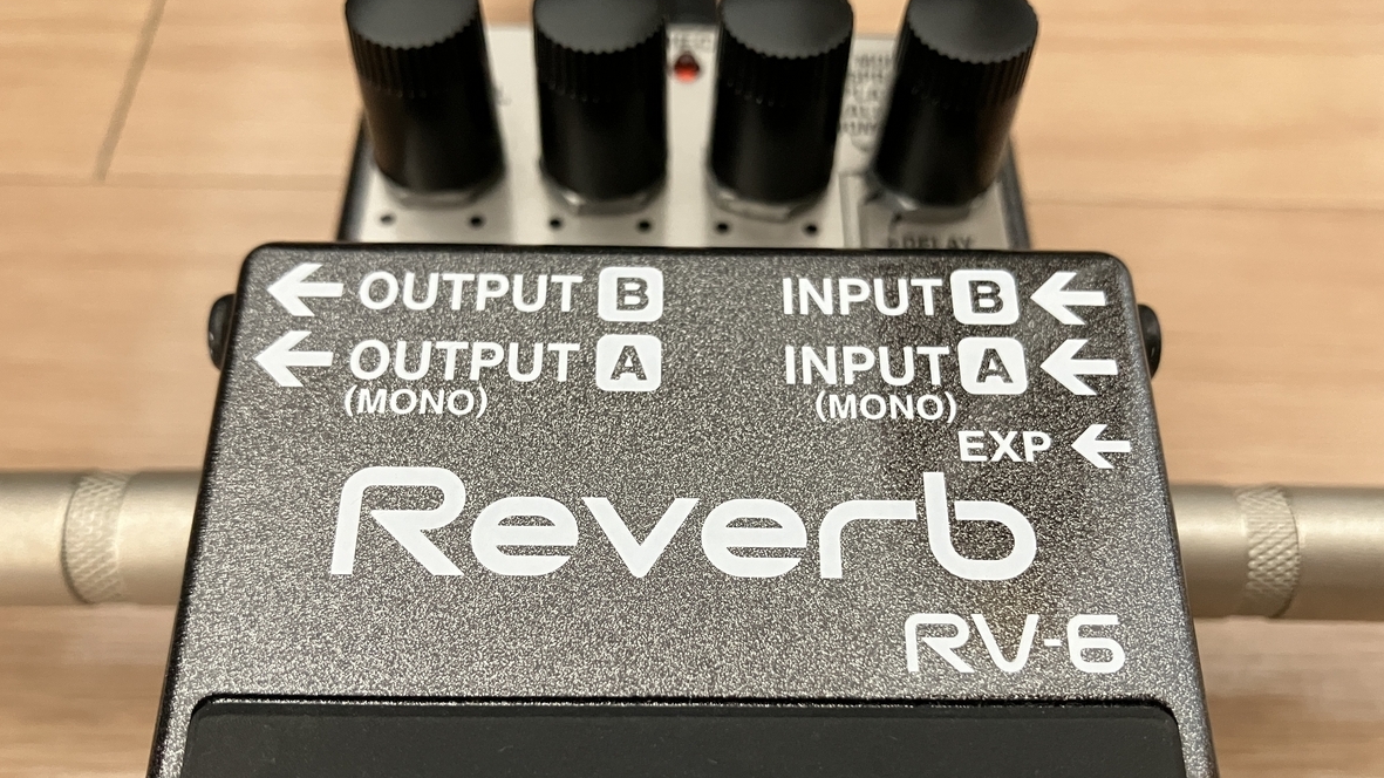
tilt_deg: -59.1
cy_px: 479
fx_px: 1138
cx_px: 691
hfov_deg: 62.6
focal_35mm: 31
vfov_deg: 37.6
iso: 320
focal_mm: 3.99
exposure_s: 1/56
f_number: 1.8
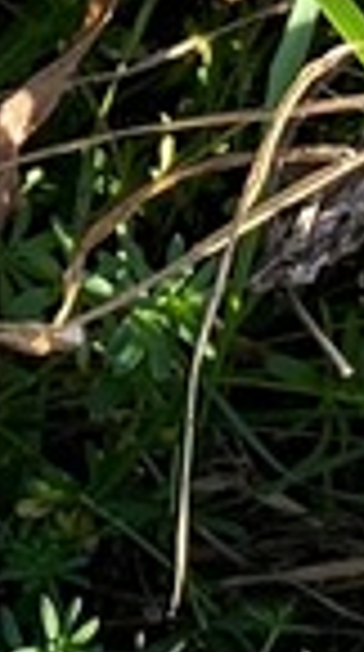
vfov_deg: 6.7
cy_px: -656
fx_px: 5399
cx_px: -975
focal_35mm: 313
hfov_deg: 3.7
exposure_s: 1/292
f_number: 2
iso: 20
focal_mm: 6
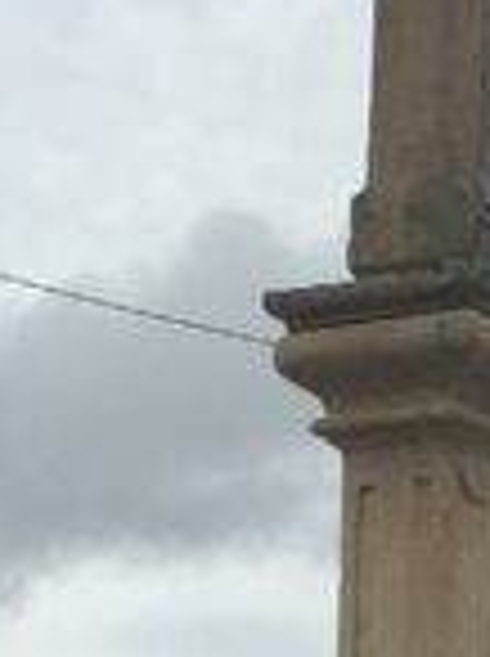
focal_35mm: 204
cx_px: 319
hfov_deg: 7.3
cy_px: 1026
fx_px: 3862
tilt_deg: +5.9
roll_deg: -2.1
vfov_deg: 9.4
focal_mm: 4.15
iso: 25
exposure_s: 1/1748
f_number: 2.2
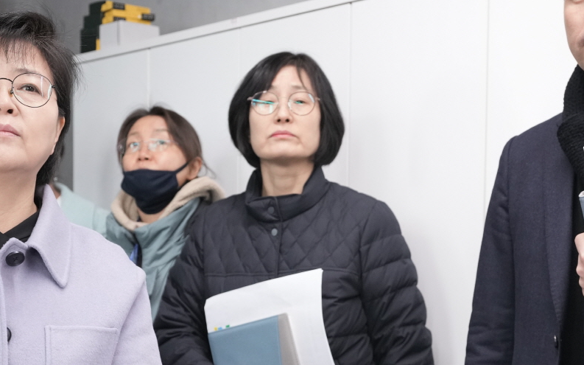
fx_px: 1289
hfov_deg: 25.5
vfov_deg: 16.0
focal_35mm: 81
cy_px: 302
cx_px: 276
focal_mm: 35
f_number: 4
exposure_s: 1/160
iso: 1600
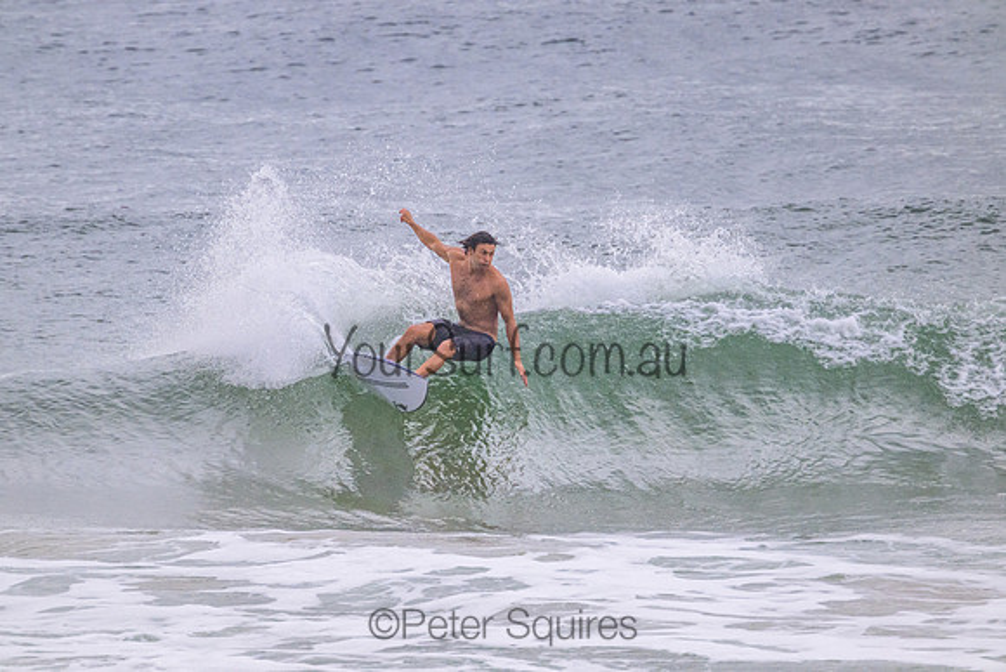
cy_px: 336
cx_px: 503
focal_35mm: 800
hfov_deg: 2.6
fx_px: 22360
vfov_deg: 1.7
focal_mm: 800
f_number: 11
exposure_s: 1/2000
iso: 3200
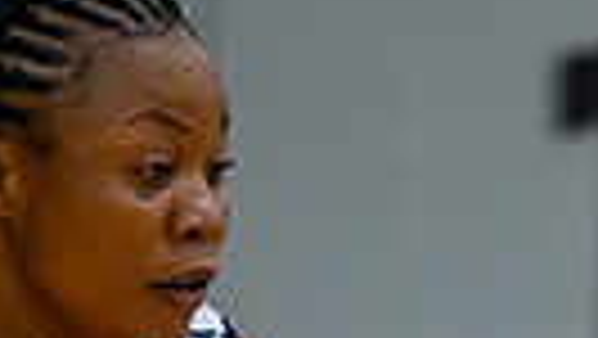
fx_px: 16310
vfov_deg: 1.2
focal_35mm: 1028
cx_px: 628
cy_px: 945
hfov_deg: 2.1
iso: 4000
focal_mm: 200
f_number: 3.2
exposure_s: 1/1000
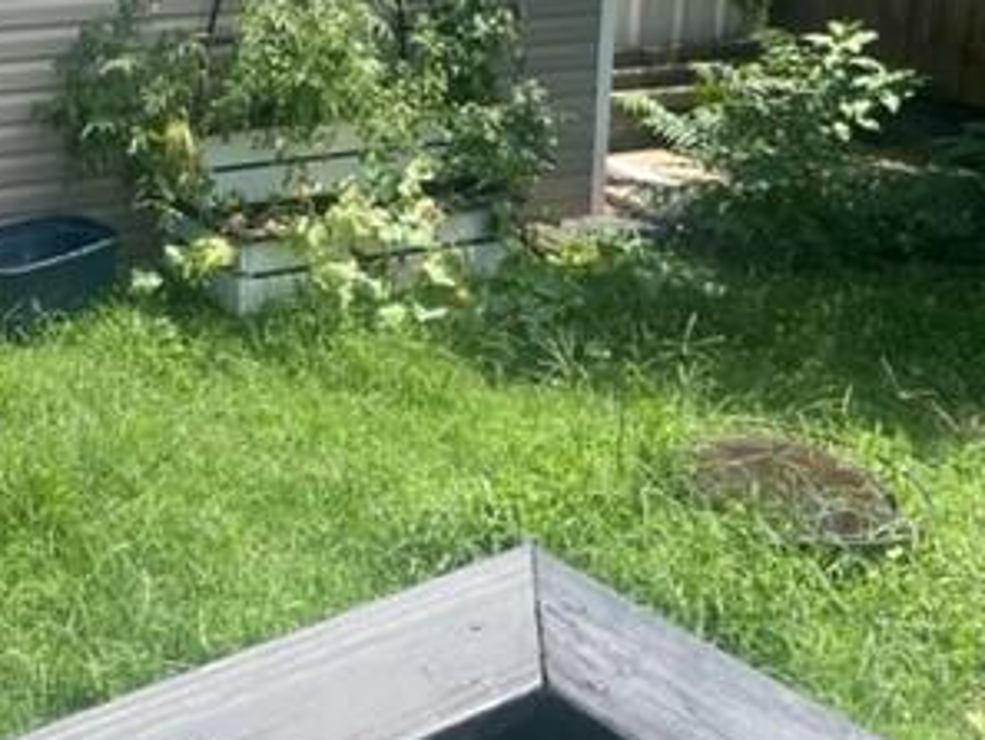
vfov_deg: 25.4
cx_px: 83
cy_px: 96
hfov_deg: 32.5
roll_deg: +0.2
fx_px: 1594
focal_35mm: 56
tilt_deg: -11.7
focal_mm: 4.2
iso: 32
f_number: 1.6
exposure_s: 1/1453
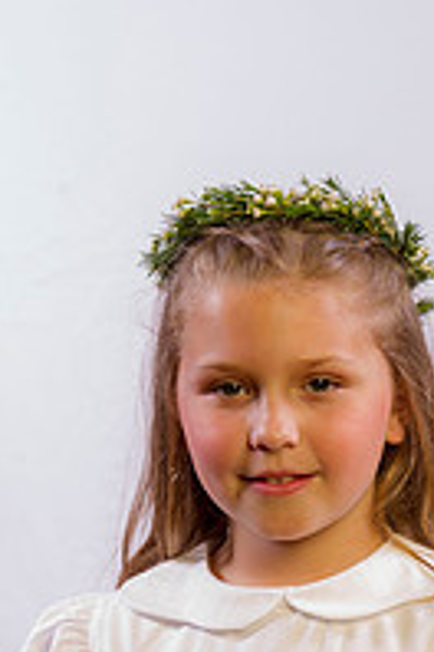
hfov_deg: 9.7
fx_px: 2550
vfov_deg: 14.4
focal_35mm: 141
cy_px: 566
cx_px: 307
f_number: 8
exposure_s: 1/200
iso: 100
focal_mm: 62
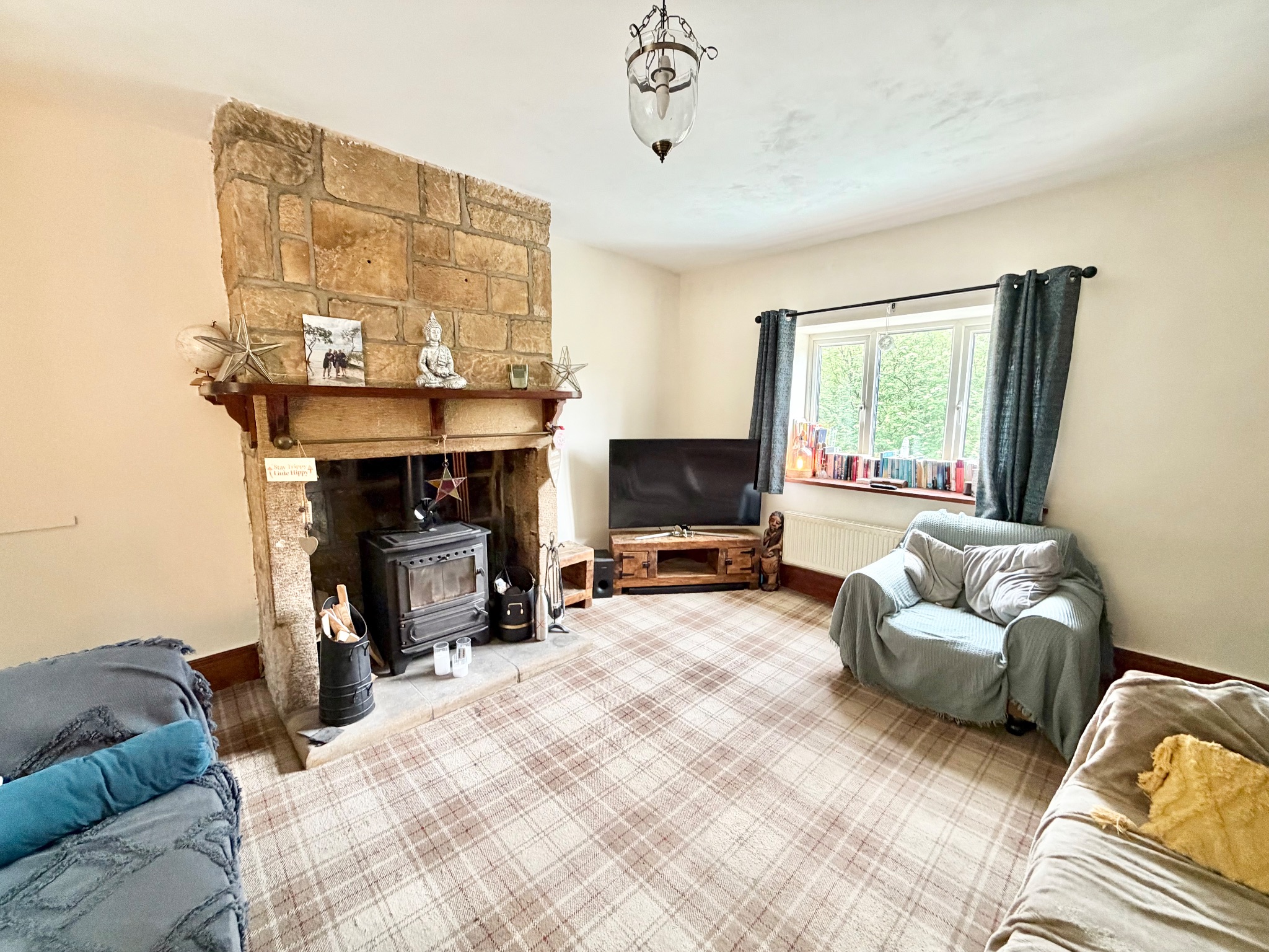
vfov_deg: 85.7
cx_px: 634
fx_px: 513
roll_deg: -0.3
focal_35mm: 14
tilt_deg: -8.7
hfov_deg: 102.1
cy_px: 476
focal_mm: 2.22
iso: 320
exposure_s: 1/50
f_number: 2.2
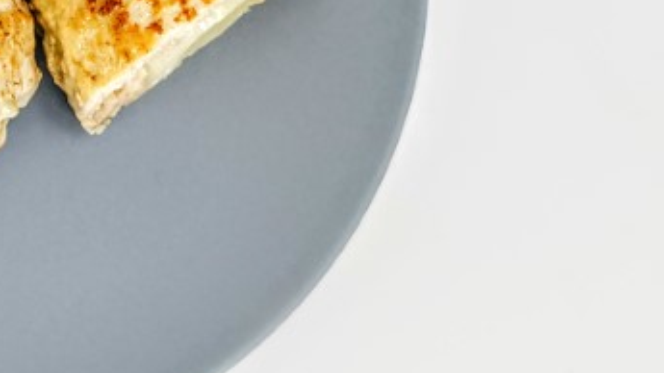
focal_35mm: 111
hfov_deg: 18.6
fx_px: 1954
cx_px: -42
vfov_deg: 10.8
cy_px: -10
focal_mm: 5.56
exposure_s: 1/120
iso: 160
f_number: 1.6
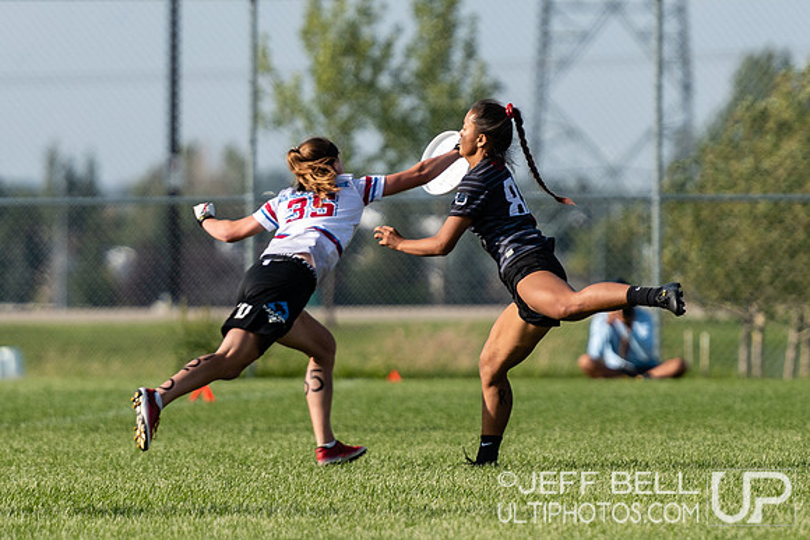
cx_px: 478
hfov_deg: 3.2
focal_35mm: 653
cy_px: 230
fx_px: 14704
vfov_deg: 2.1
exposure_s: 1/1600
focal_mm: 200
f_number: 2.8
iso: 100
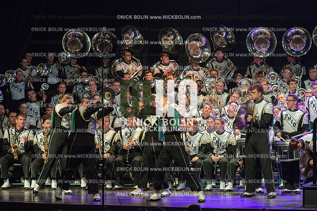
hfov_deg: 10.6
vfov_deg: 7.0
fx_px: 1716
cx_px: 158
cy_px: 106
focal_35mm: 195
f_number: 5.6
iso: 8000
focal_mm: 195
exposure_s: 1/400
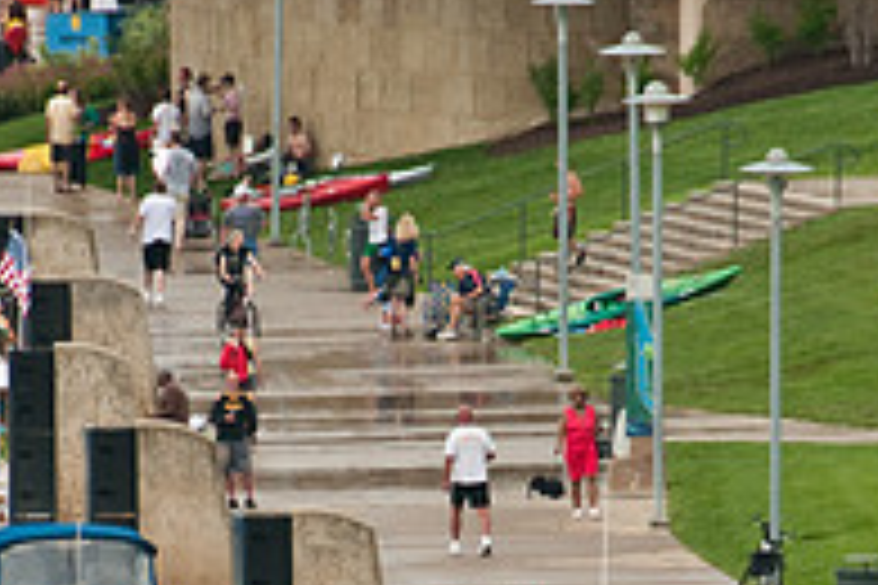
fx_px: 21729
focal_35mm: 891
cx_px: 414
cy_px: 547
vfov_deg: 1.5
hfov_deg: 2.3
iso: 200
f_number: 5.6
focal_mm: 200
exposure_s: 1/320
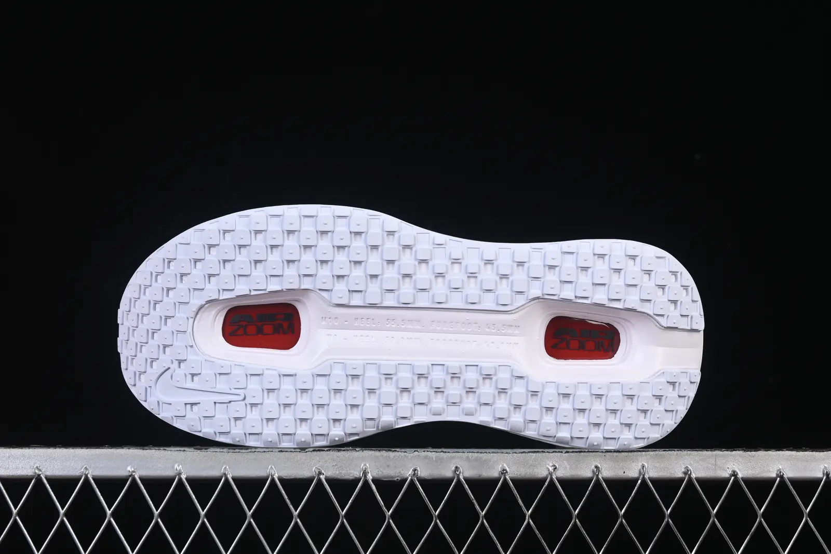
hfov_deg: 27.0
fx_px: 1731
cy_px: 277
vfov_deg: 18.2
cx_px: 416
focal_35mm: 75
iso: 160
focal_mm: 50
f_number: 8
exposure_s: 1/100
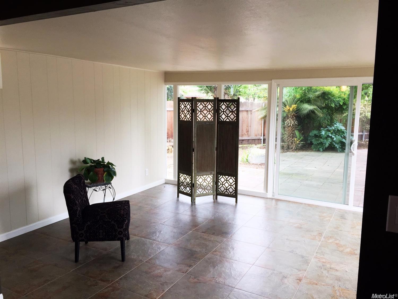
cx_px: 199
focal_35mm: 29
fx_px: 333
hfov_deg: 61.7
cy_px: 150
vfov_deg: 48.2
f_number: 2.2
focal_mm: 4.15
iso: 32
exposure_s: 1/60
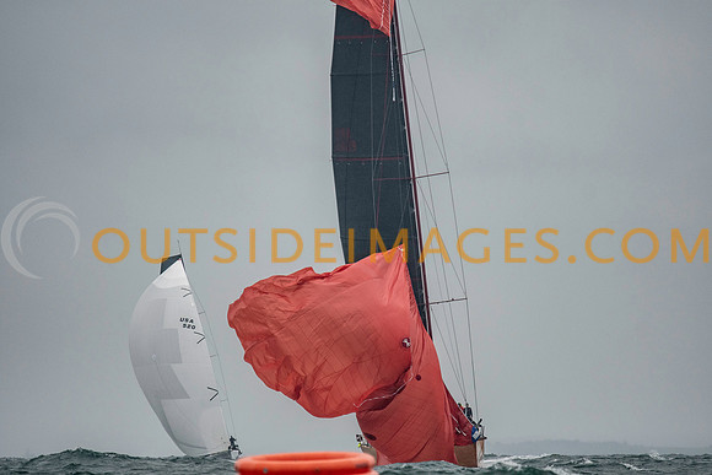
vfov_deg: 3.1
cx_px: 356
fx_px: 8902
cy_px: 238
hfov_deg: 4.6
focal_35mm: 450
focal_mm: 300
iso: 400
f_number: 4
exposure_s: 1/4000
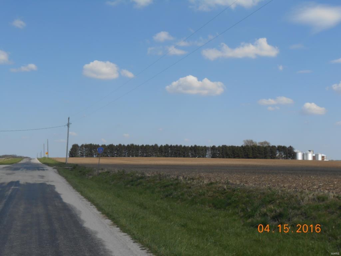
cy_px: 128
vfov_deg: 29.7
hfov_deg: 38.9
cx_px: 170
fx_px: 483
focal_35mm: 49
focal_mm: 8.8
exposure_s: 1/800
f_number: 4.8
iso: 80
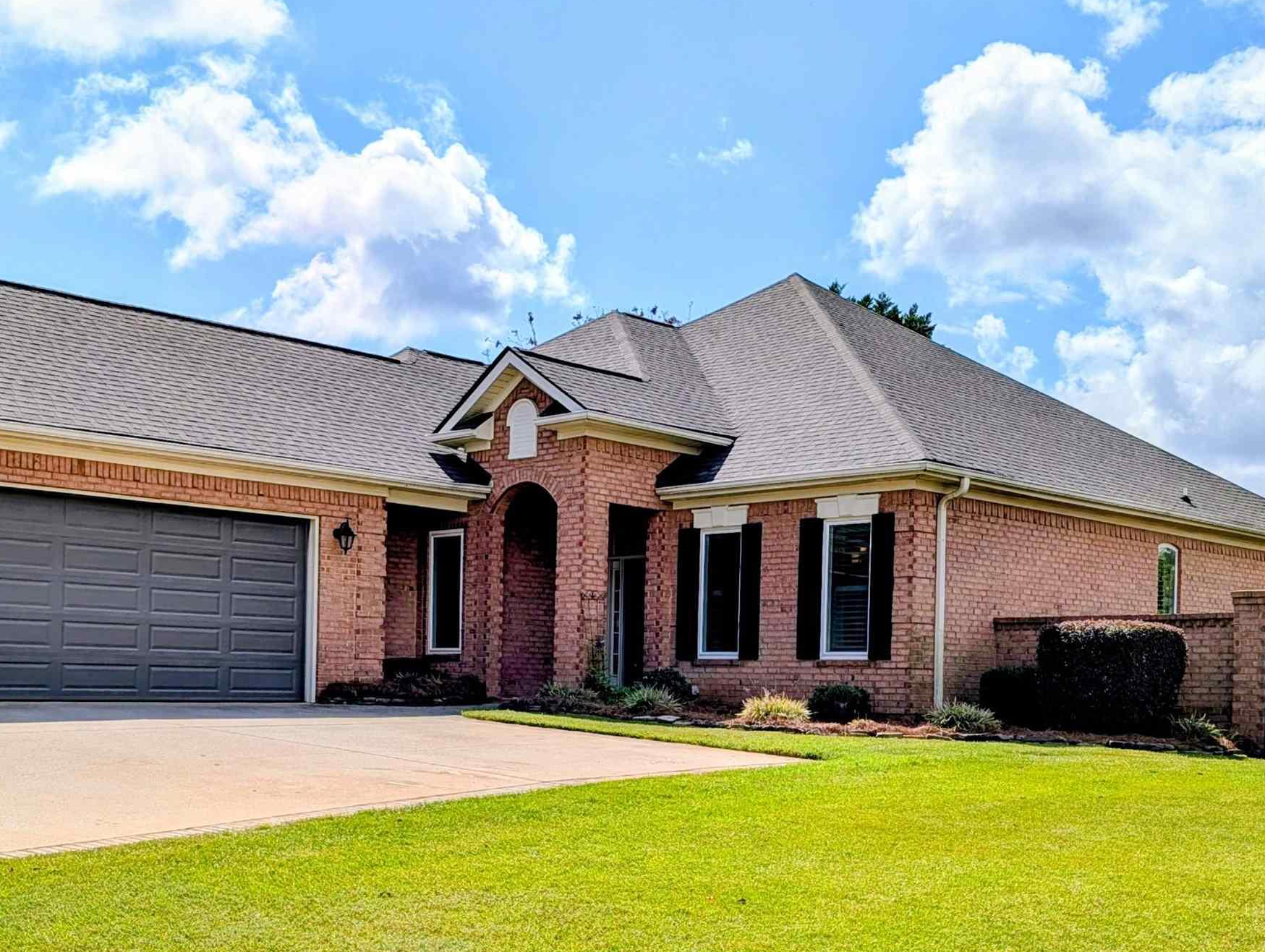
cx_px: 522
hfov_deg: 44.6
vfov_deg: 33.9
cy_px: 678
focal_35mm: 42
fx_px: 1537
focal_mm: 6.9
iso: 22
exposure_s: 1/2817
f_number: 1.68
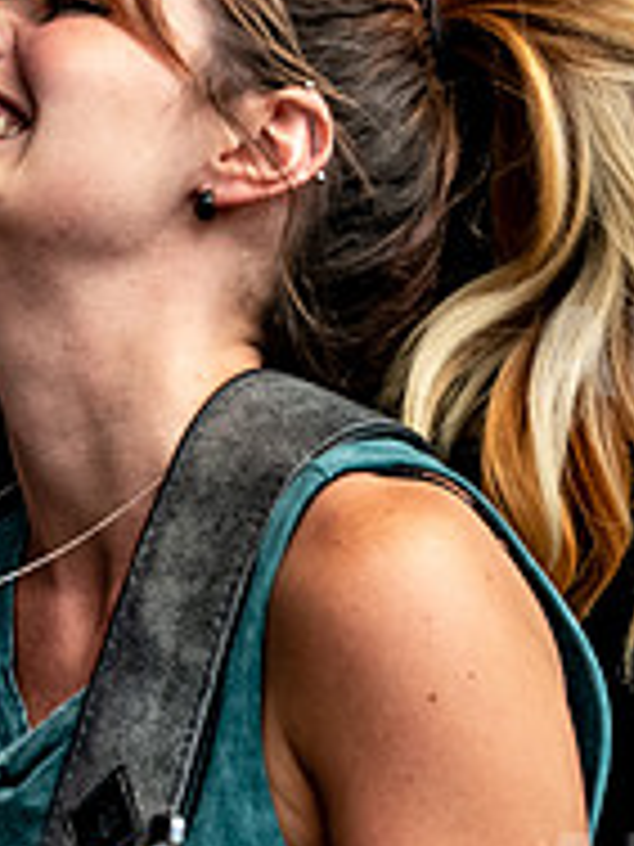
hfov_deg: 2.0
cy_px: 613
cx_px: 124
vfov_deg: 2.7
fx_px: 17949
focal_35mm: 735
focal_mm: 200
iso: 1250
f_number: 5.6
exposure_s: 1/800
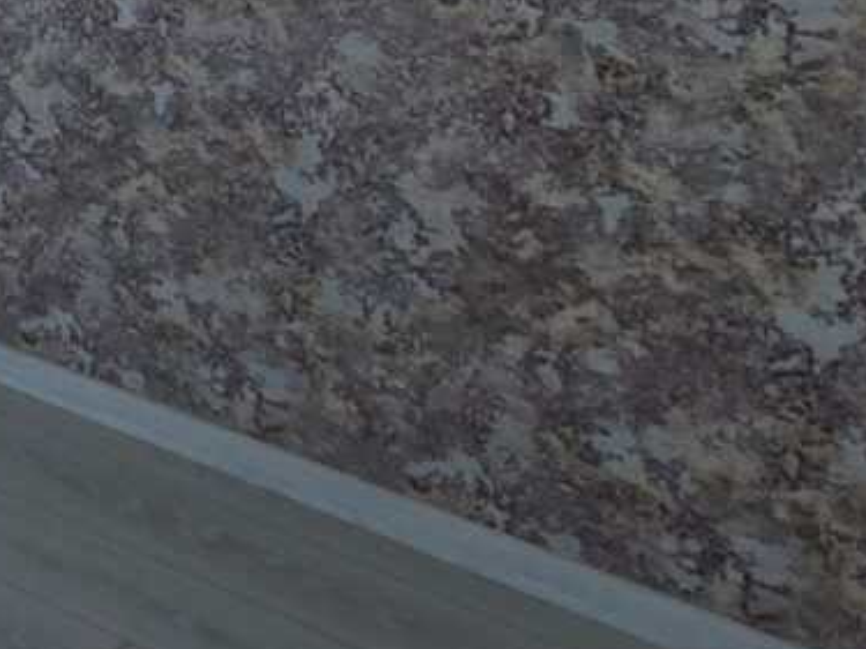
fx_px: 1776
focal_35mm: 71
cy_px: -277
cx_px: -843
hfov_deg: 18.5
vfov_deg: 18.7
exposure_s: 1/109
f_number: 1.9
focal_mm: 2.2
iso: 20
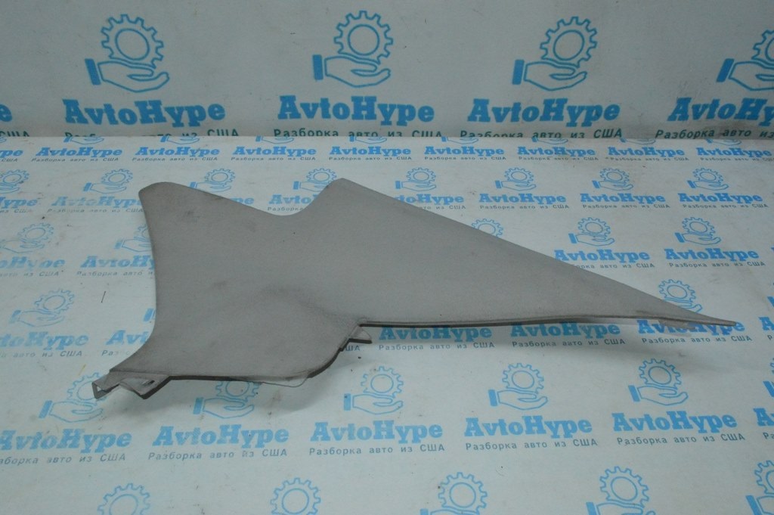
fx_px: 580
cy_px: 258
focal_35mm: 27
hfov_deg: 67.4
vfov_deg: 47.9
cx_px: 387
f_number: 16
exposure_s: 1/200
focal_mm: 18
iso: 5000
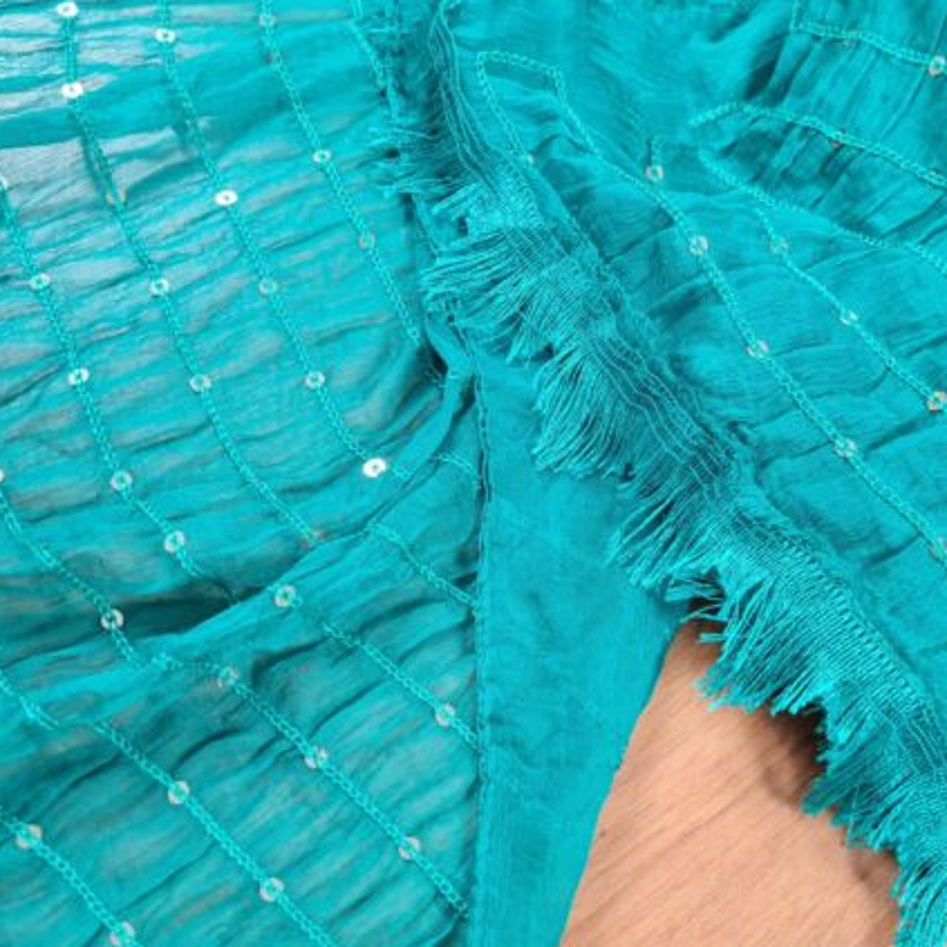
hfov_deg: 43.7
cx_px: 555
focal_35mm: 38
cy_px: 442
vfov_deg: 43.8
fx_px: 1176
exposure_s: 1/60
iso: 250
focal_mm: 5.4
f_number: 1.8
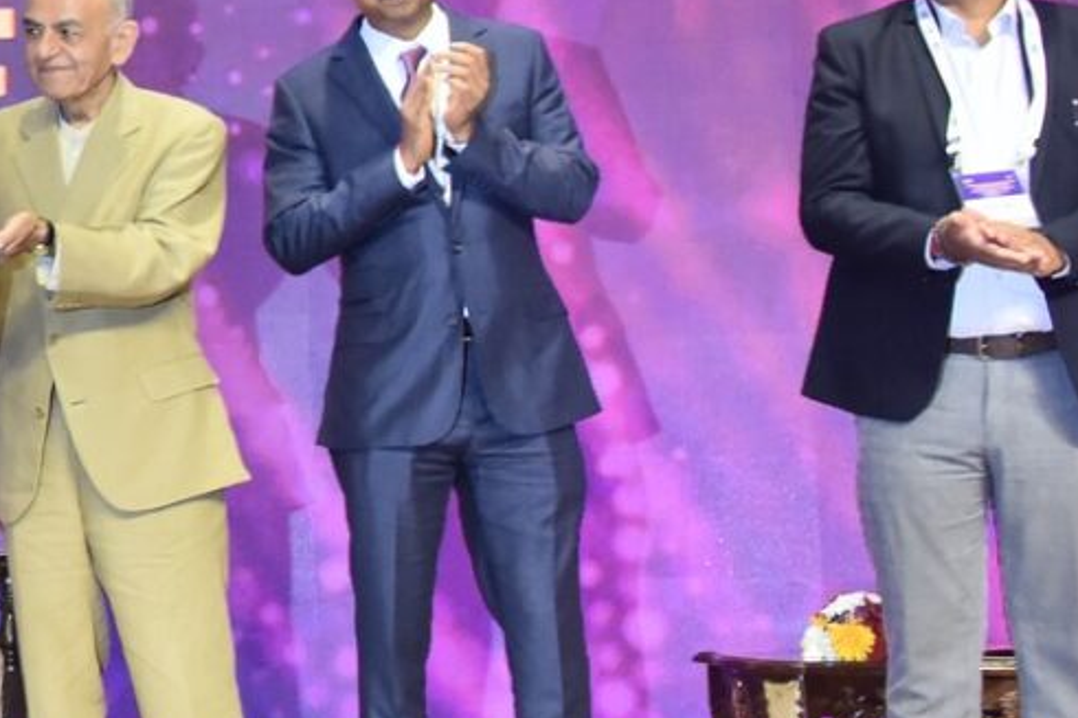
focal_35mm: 97
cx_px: -531
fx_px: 2903
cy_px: 114
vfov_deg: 14.0
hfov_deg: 18.6
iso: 1600
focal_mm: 31
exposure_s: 1/100
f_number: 5
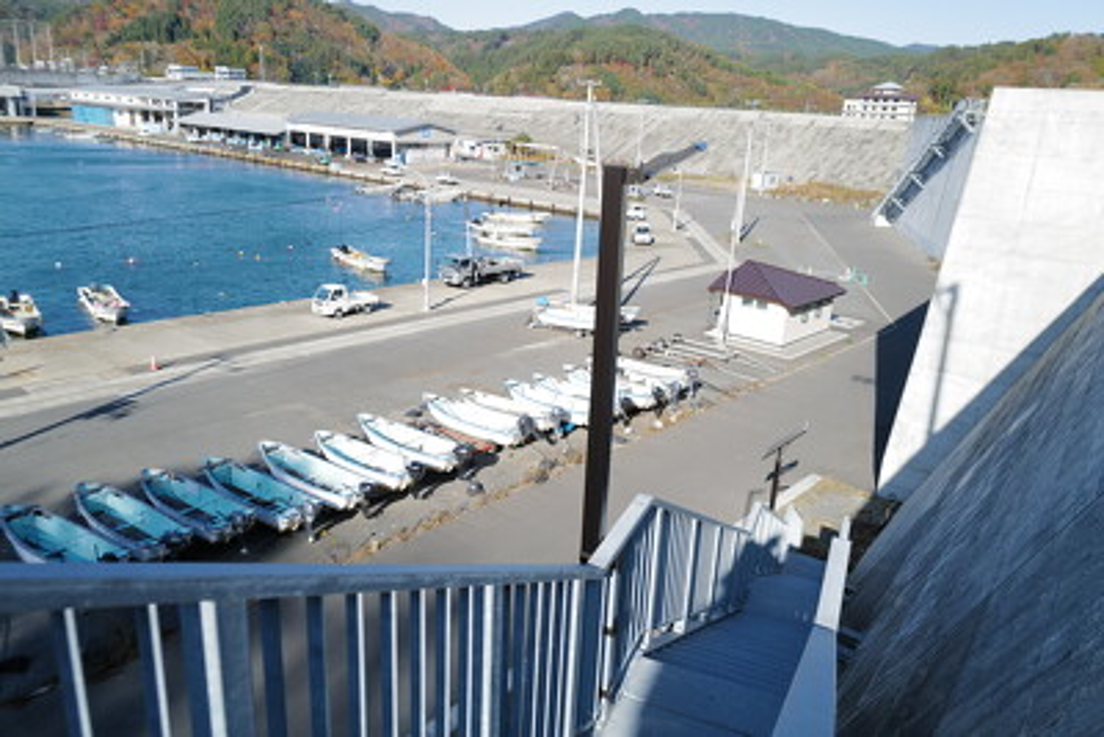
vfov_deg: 46.4
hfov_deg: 65.5
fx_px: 859
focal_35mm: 28
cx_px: 552
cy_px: 368
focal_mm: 28
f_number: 4.5
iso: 100
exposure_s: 1/400
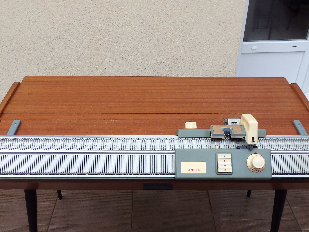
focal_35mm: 34
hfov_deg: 54.0
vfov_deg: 41.5
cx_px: 152
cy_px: 142
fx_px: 304
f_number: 3
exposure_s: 1/30
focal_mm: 4.5
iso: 200
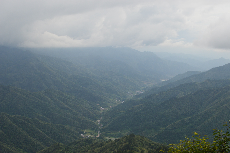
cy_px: 76
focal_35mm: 57
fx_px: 364
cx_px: 115
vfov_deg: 23.7
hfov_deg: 35.1
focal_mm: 38
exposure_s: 1/250
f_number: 10
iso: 400
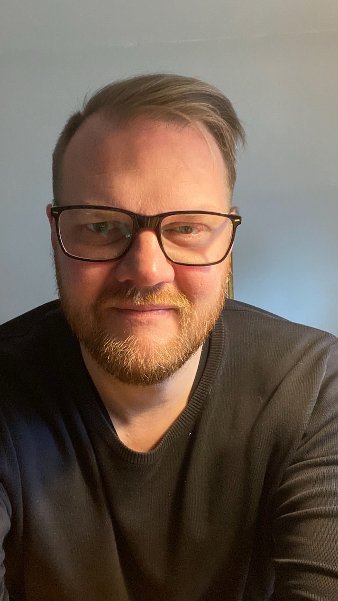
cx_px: 144
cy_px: 299
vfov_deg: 59.5
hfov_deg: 35.6
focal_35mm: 33
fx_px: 526
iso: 320
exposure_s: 1/25
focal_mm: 2.71
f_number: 2.2
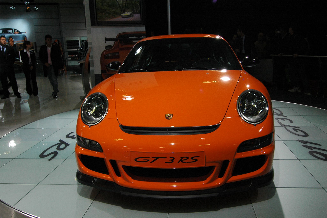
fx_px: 299
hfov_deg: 57.3
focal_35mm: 33
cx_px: 164
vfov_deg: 39.9
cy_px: 109
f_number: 8
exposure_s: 1/250
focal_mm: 22
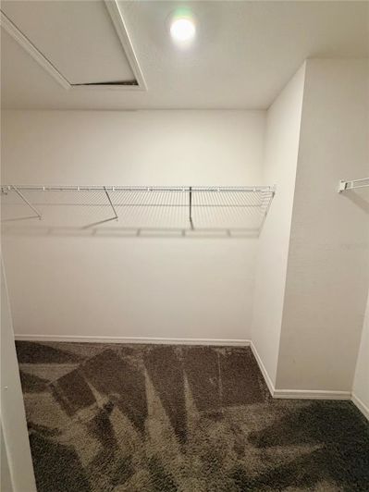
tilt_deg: -10.3
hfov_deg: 85.7
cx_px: 184
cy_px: 246
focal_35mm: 14
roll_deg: -0.4
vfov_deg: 102.1
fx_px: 199
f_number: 2.2
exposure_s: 1/60
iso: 250
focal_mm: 2.22
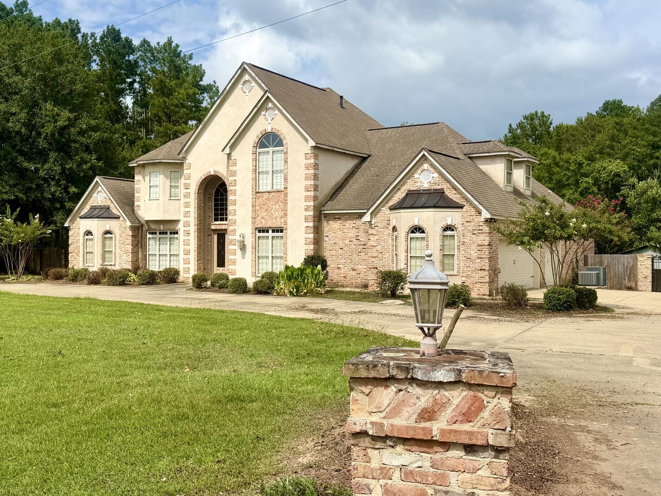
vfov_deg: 36.8
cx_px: 259
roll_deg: +0.9
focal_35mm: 39
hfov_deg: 47.5
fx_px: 745
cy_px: 236
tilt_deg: +1.7
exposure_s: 1/6711
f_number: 1.78
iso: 80
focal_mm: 6.76
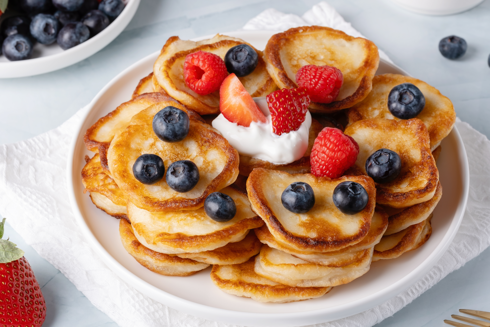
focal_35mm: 120
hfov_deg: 17.1
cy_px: 164
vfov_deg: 11.4
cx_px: 245
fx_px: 1633
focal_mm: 80
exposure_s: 1/160
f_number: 11
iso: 160
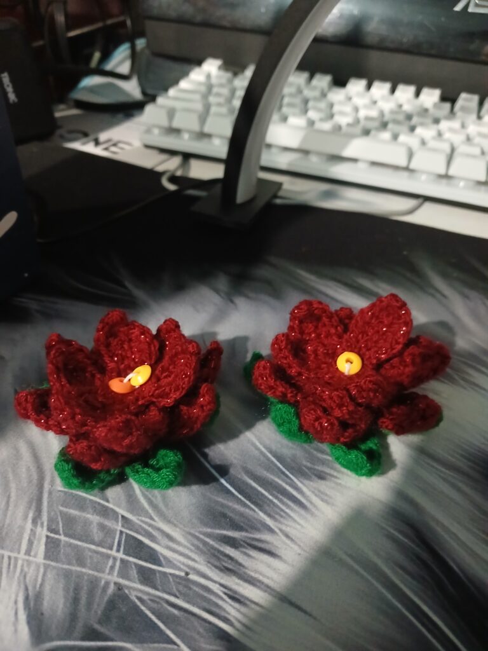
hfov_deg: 51.4
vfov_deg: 65.3
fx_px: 508
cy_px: 326
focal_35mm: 27
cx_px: 244
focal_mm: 3.98
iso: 800
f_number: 1.8
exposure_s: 1/14.3
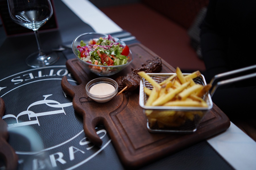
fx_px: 249
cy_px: 85
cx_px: 128
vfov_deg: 37.9
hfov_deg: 54.4
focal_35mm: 35
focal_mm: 35
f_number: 1.8
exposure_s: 1/160
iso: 400
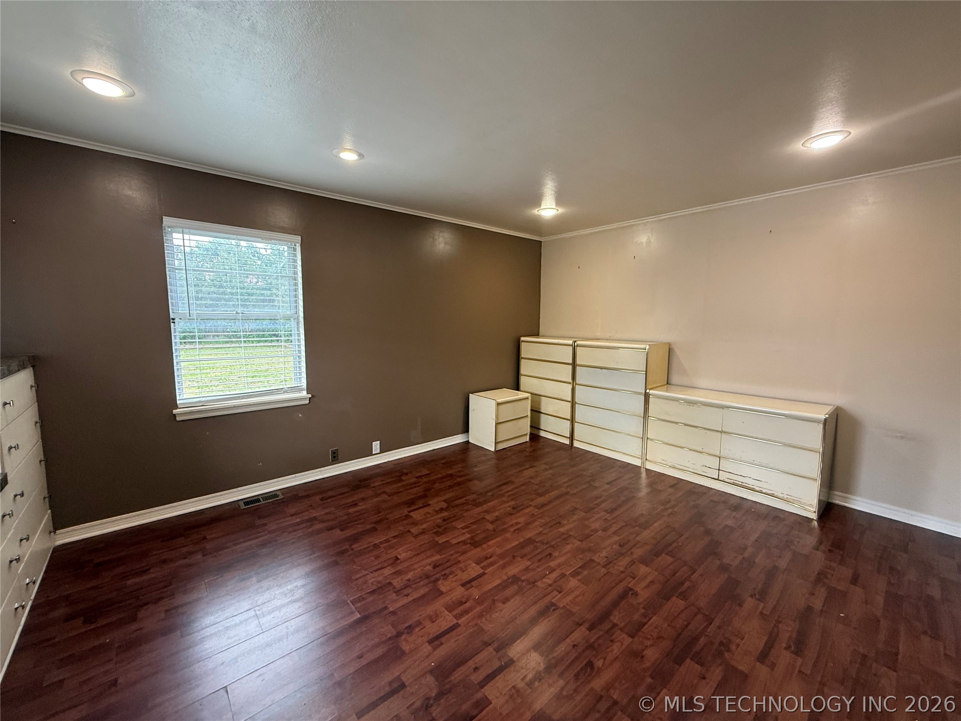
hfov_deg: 102.1
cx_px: 480
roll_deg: -0.9
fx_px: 389
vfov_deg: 85.7
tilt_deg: -5.7
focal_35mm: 14
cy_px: 360
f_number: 2.2
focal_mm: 2.22
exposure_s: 1/120
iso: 250
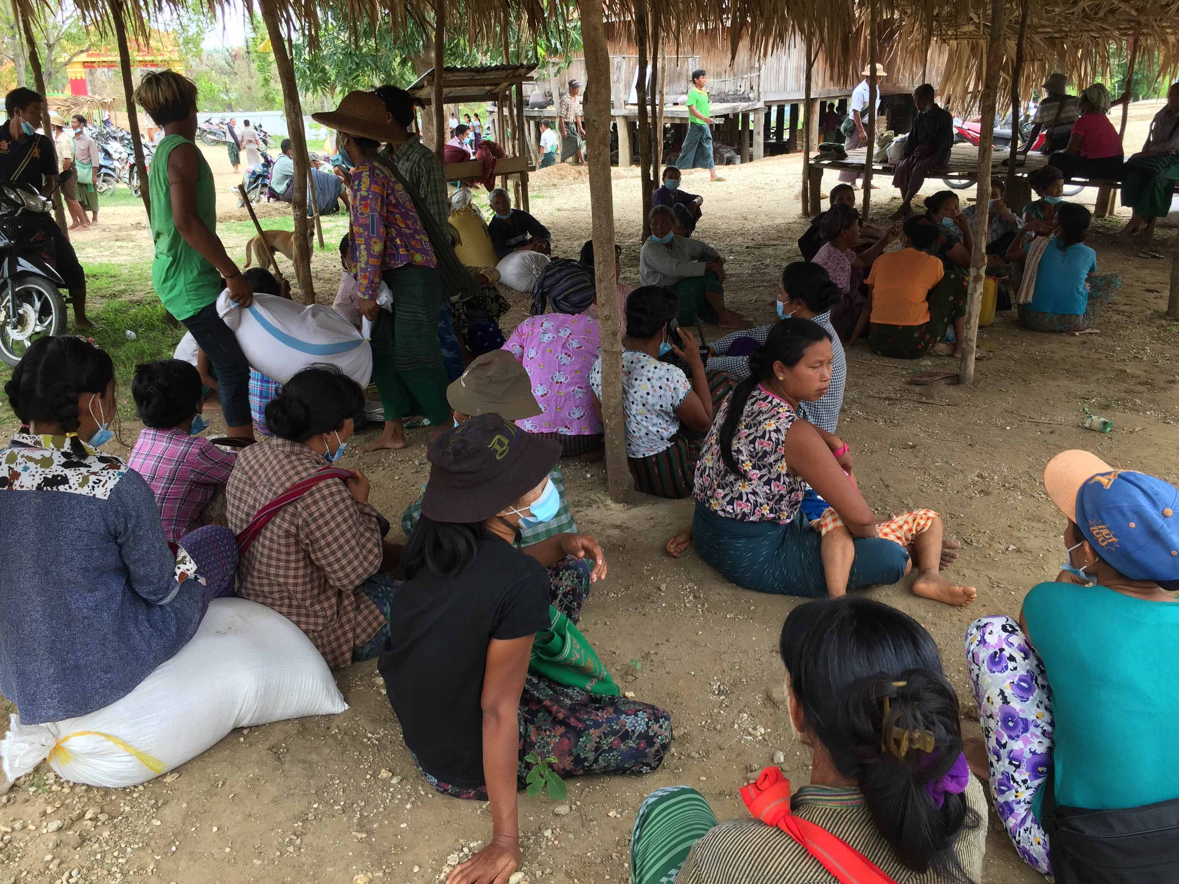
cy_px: 442
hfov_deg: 61.7
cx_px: 590
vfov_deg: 48.2
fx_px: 988
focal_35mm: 29
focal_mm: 4.15
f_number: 2.2
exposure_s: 1/150
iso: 32
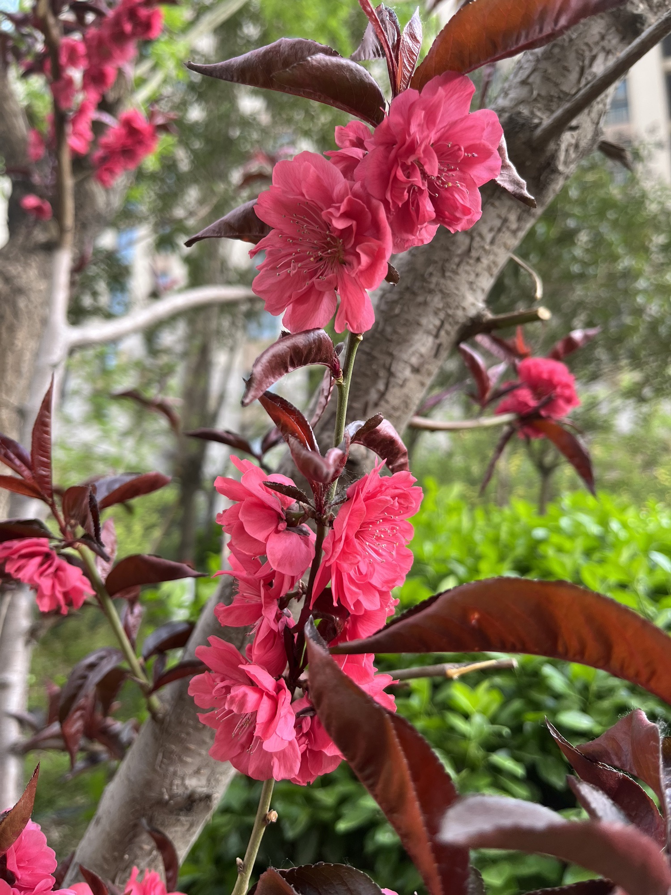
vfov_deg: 67.3
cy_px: 448
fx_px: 672
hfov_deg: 53.1
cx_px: 336
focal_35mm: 26
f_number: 1.6
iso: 40
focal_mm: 5.1
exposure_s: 1/167
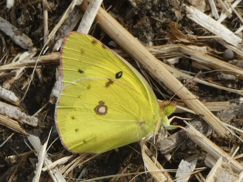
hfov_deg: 6.8
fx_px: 2043
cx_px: 122
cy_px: 91
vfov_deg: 5.1
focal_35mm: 291
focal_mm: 52.2
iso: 80
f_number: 5.5
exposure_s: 1/160
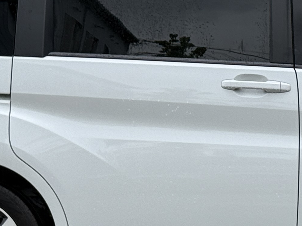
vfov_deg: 7.7
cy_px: 90
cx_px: 321
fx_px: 1692
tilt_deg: +2.8
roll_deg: -0.6
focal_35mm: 194
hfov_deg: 10.1
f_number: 1.78
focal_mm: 6.76
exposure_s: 1/1000
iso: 64
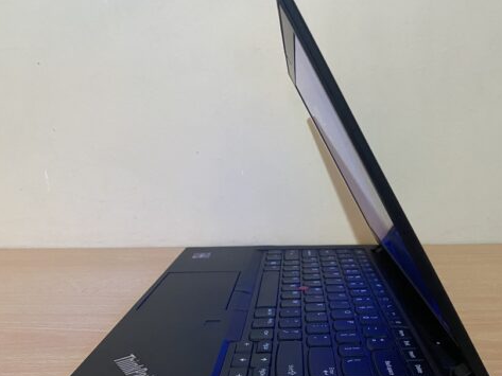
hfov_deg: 55.2
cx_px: 281
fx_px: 479
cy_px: 220
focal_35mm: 33
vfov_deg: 42.8
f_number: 1.8
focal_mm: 4.25
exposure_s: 1/50
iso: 500
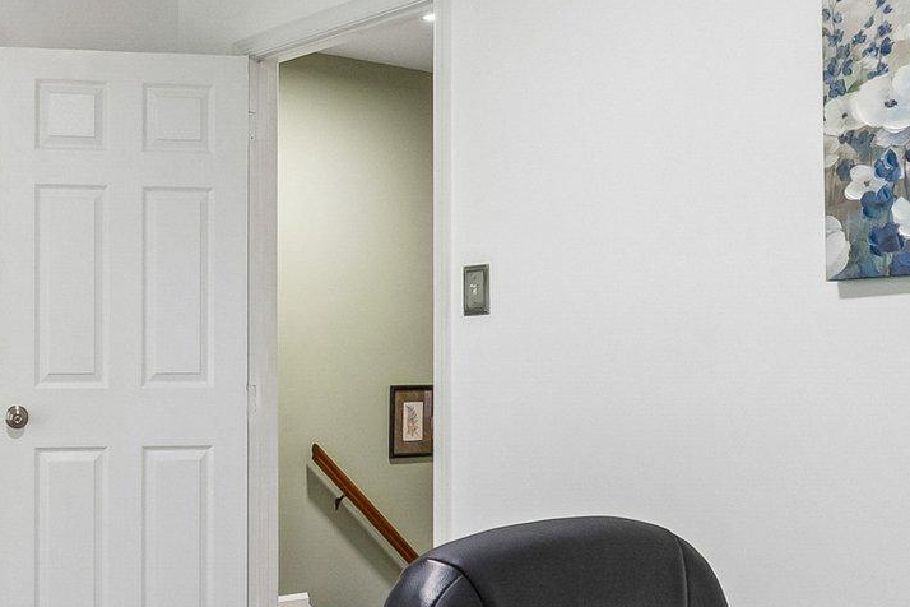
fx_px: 1087
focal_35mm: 43
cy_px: 388
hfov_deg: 42.7
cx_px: 144
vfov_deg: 31.0
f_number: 5.6
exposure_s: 1/50
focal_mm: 10
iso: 400
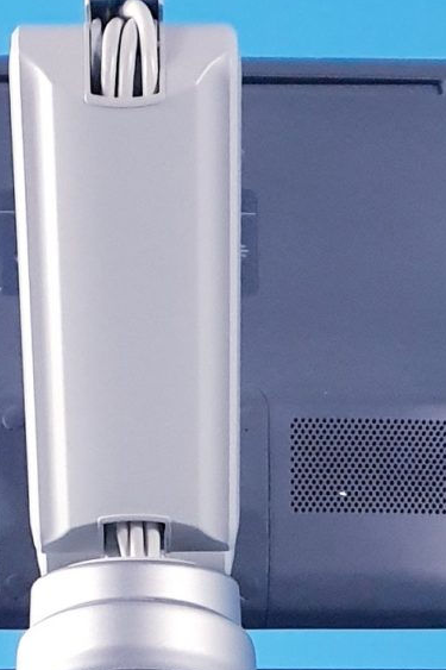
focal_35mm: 123
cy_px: 1474
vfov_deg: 13.4
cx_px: 184
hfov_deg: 11.1
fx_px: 2287
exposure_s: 1/33
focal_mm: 4.3
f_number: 2.4
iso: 320
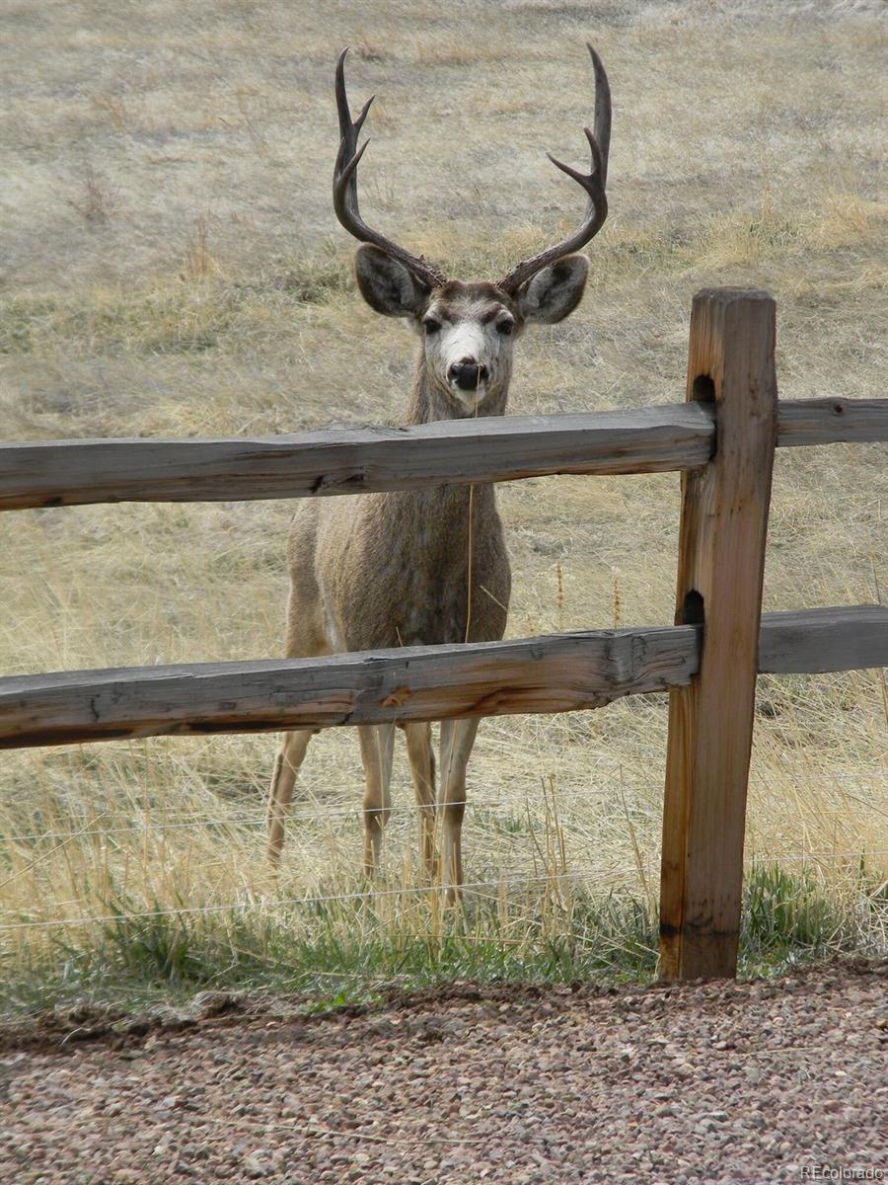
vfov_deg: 10.8
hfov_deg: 8.1
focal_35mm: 183
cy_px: 592
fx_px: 6259
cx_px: 444
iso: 80
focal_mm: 33.1
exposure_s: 1/313
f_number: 5.2
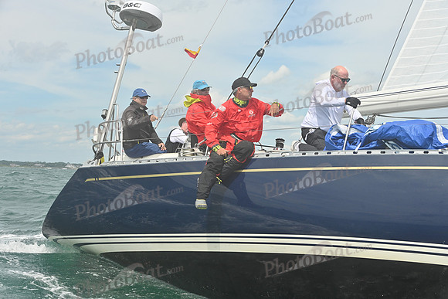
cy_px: 150
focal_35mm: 70
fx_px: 871
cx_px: 224
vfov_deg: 19.5
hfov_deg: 28.8
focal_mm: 70
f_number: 9
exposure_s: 1/1250
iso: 320
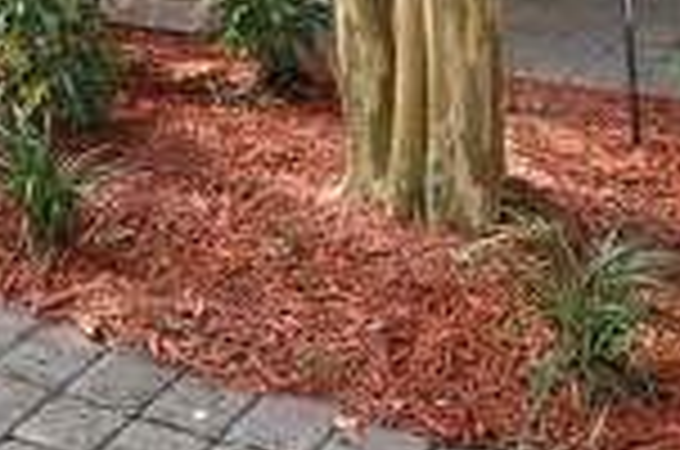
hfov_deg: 23.4
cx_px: 81
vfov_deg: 14.2
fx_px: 1602
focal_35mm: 85
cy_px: -353
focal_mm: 16
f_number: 9
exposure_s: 1/40
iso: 400
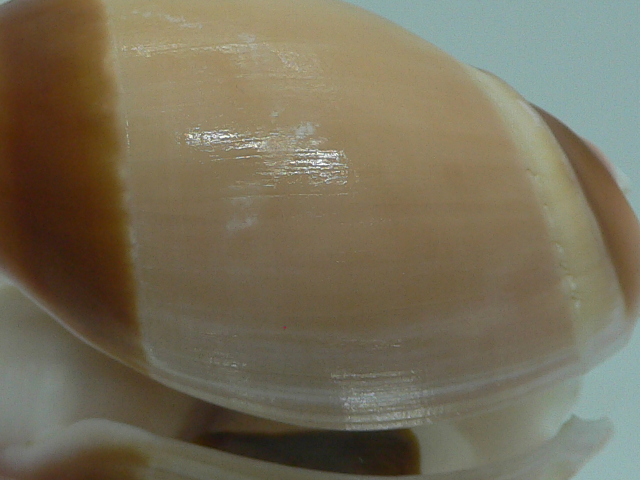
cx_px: 206
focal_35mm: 77
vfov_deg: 19.1
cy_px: 224
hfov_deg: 25.2
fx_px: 1424
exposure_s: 1/60
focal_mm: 4.6
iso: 80
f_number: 2.8
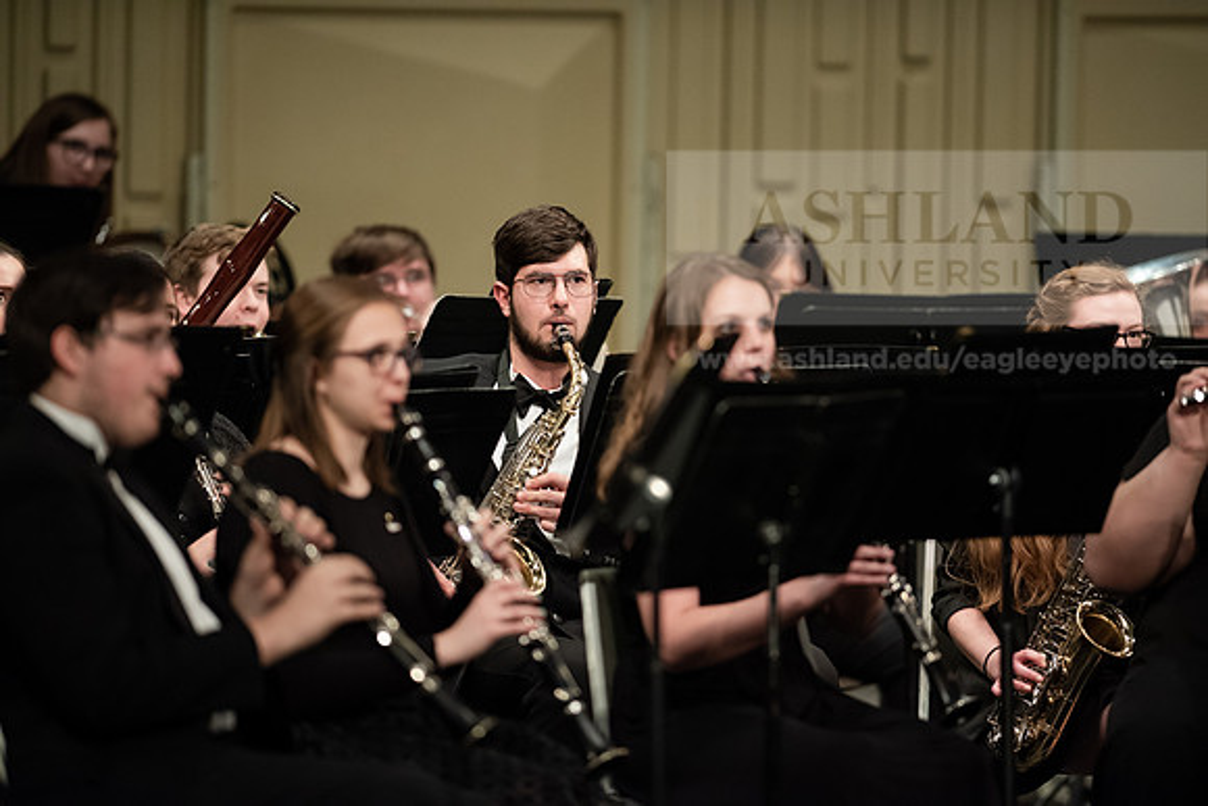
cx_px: 604
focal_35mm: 300
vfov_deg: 4.6
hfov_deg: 6.9
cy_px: 403
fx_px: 10069
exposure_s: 1/250
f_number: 2.8
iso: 2500
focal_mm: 300
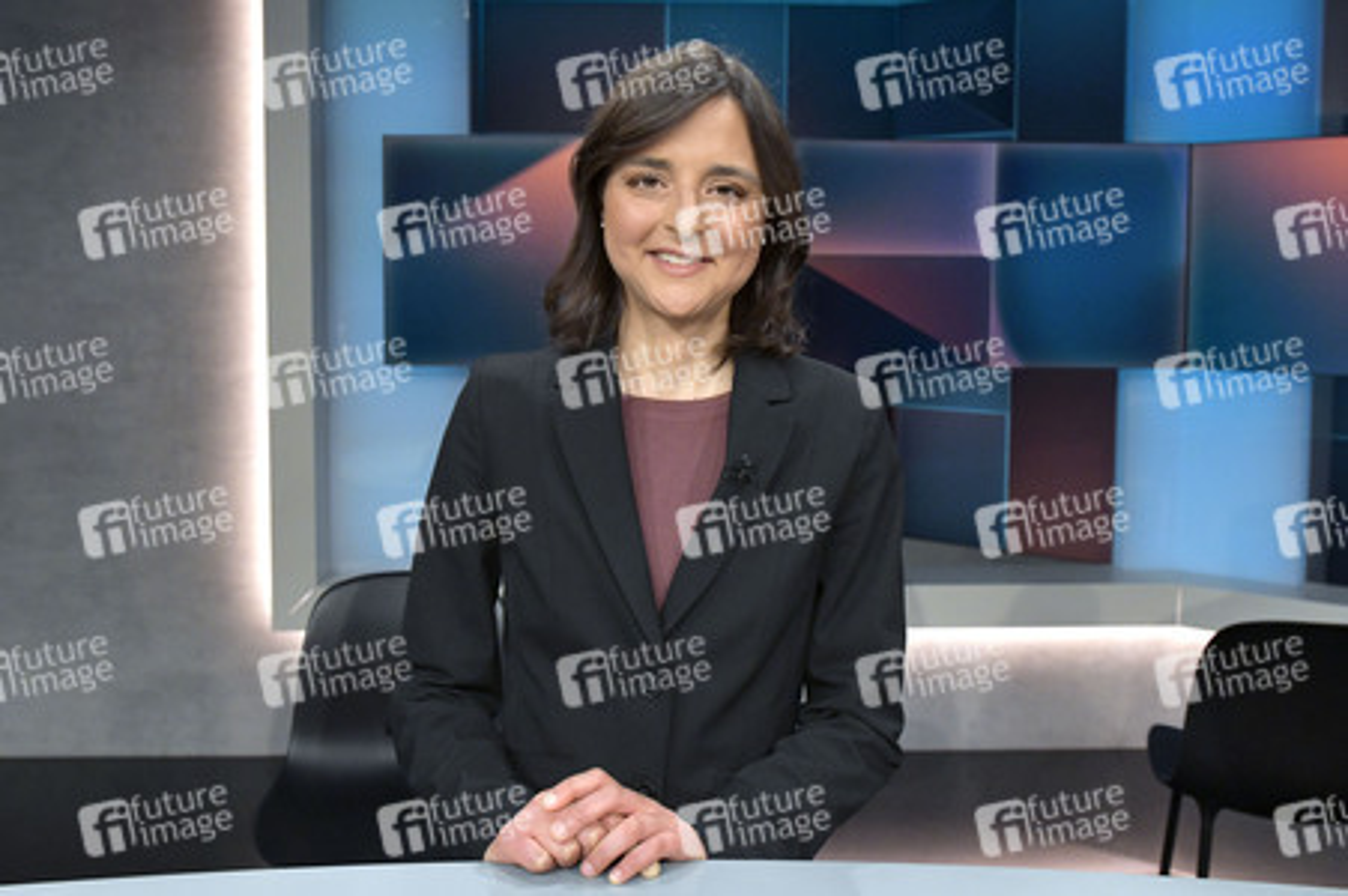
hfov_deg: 63.7
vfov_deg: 44.9
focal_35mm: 29
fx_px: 1085
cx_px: 674
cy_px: 448
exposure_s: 1/200
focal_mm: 29
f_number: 6.3
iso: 2500
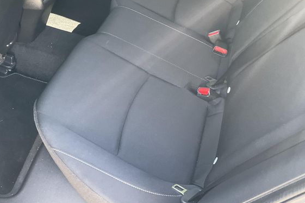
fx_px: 364
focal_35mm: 43
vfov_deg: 30.7
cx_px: 96
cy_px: 52
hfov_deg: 44.6
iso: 100
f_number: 1.8
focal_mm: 3
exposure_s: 1/60
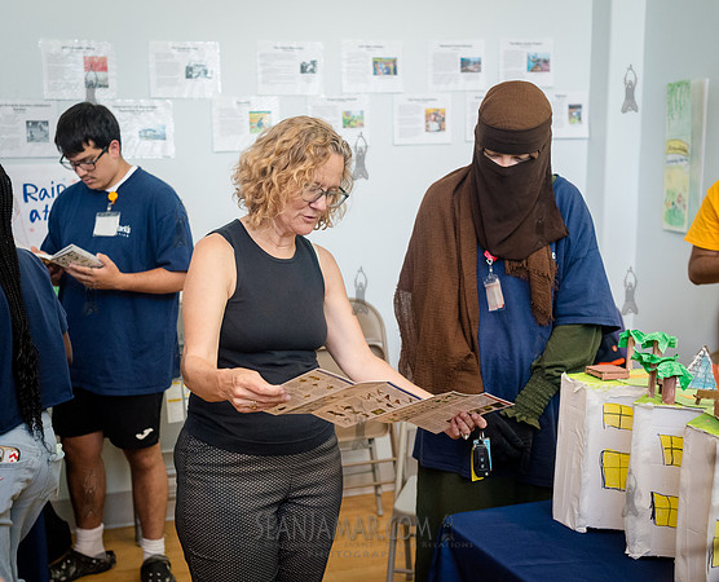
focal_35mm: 44
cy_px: 305
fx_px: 931
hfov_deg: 42.1
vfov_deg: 34.7
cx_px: 295
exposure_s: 1/500
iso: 4000
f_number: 4
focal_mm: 35
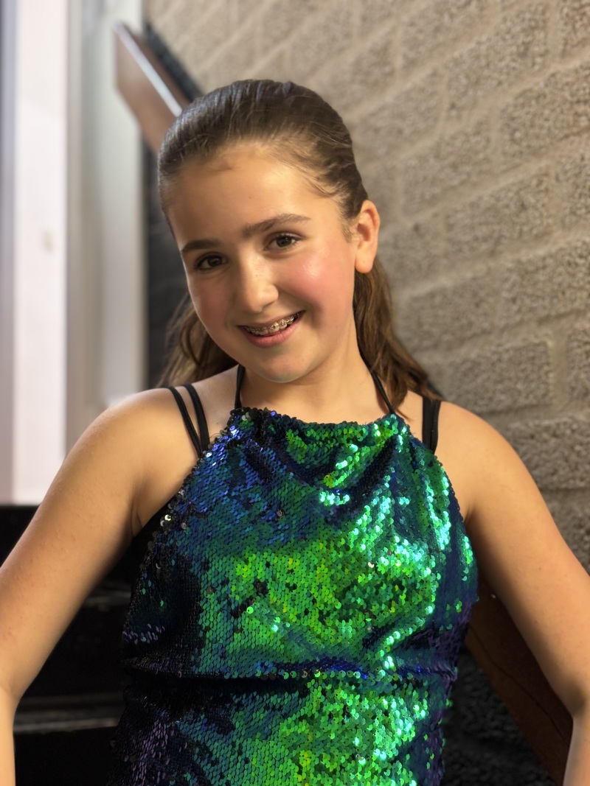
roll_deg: +1.4
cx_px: 295
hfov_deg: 28.0
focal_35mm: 52
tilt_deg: +4.5
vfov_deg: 36.8
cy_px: 393
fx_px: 1182
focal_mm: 5.96
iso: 125
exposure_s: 1/33
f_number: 1.6
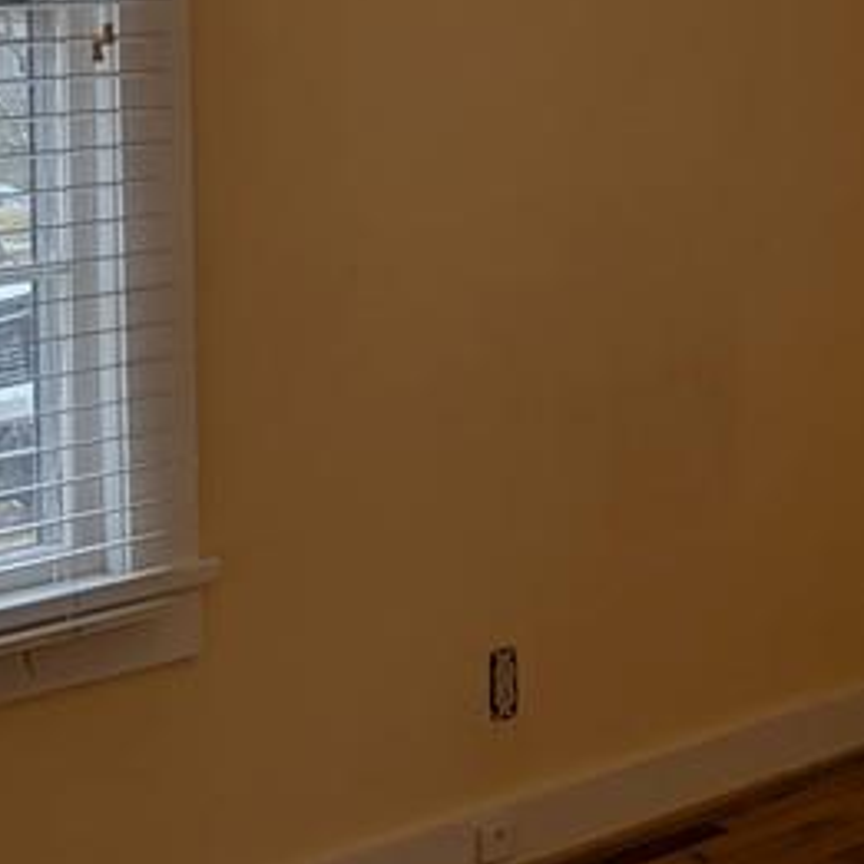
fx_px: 2344
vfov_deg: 20.3
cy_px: 26
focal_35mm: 83
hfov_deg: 20.0
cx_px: 935
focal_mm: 6.9
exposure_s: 1/120
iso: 25
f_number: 1.68
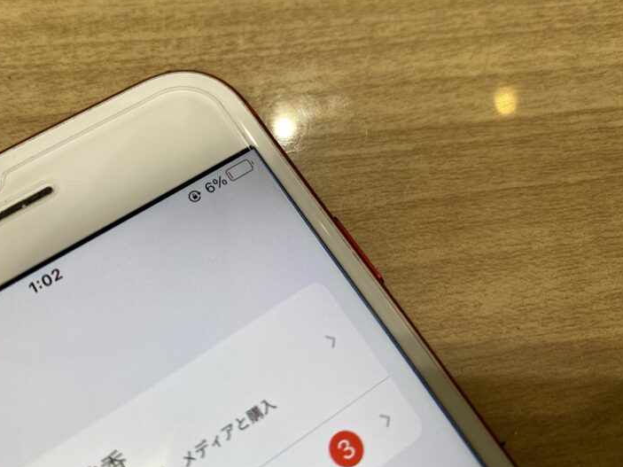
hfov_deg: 56.4
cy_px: 209
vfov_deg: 44.1
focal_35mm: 32
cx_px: 246
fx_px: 576
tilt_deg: -67.3
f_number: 1.8
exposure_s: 1/104
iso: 32
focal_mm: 4.25
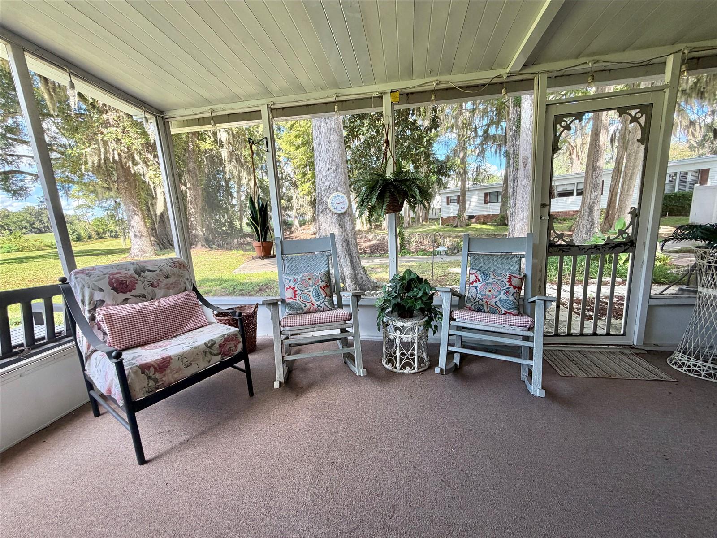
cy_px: 269
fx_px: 290
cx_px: 358
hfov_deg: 102.1
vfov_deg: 85.7
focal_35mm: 14
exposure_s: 1/121
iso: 100
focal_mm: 2.22
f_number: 2.2
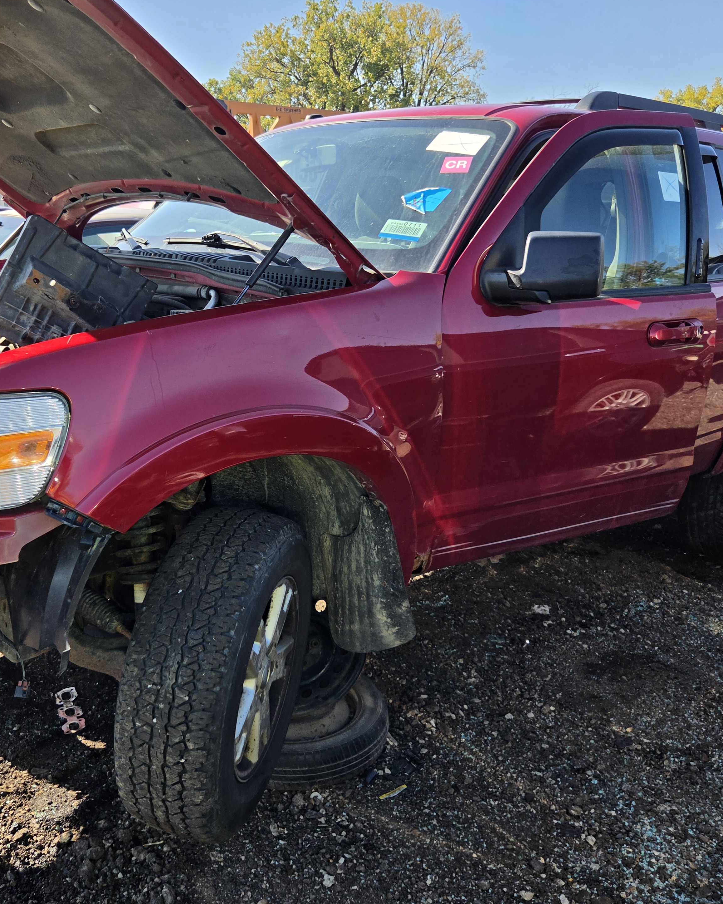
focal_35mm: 31
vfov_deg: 57.2
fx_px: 829
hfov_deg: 46.7
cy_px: 444
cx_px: 276
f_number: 1.8
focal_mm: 5.4
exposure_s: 1/2586
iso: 80
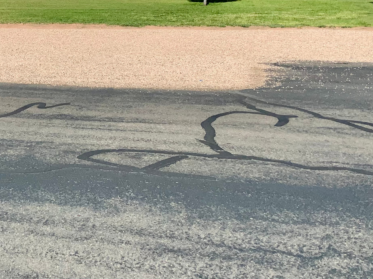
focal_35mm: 63
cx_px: 53
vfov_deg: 22.9
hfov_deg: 29.7
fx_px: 679
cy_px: 50
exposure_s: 1/2801
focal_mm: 3
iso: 16
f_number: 1.8
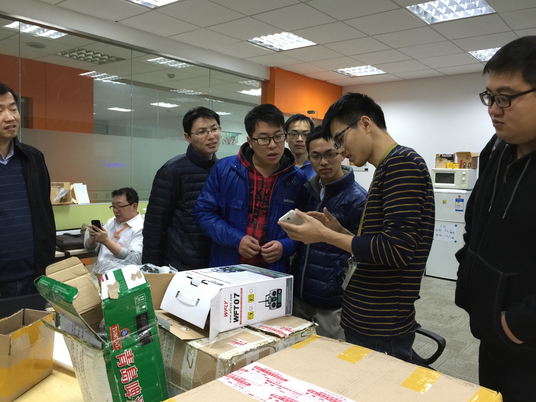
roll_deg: -1.5
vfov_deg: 48.2
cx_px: 268
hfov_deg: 61.7
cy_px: 201
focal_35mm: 29
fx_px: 449
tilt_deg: -3.2
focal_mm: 4.15
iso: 64
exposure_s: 1/15
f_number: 2.2
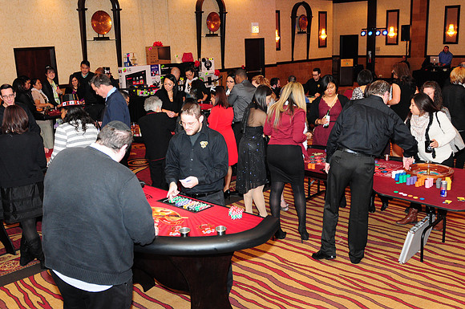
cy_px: 154
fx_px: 464
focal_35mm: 36
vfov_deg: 36.8
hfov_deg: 53.2
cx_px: 232
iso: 1250
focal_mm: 24
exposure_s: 1/60
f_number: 4
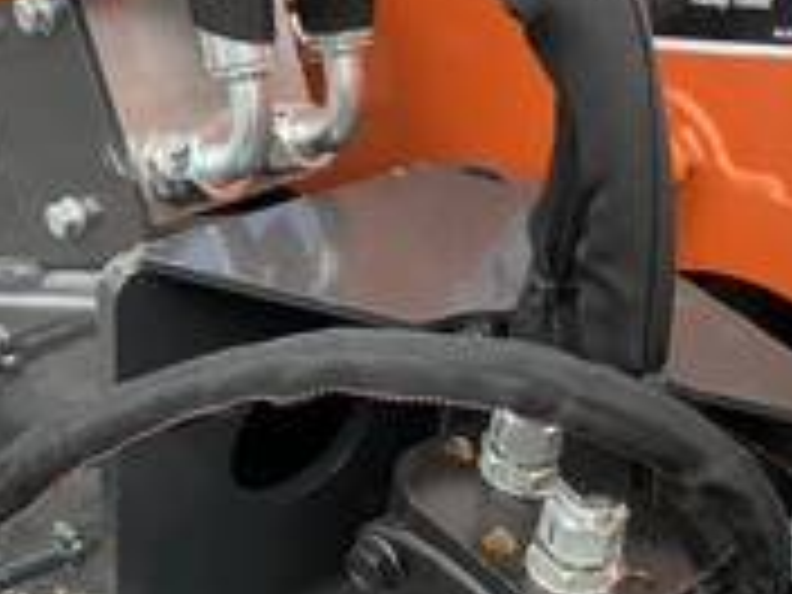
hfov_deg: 29.0
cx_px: 590
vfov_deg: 21.9
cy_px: 495
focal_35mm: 66
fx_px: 1510
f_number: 1.8
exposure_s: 1/188
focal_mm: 3
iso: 20
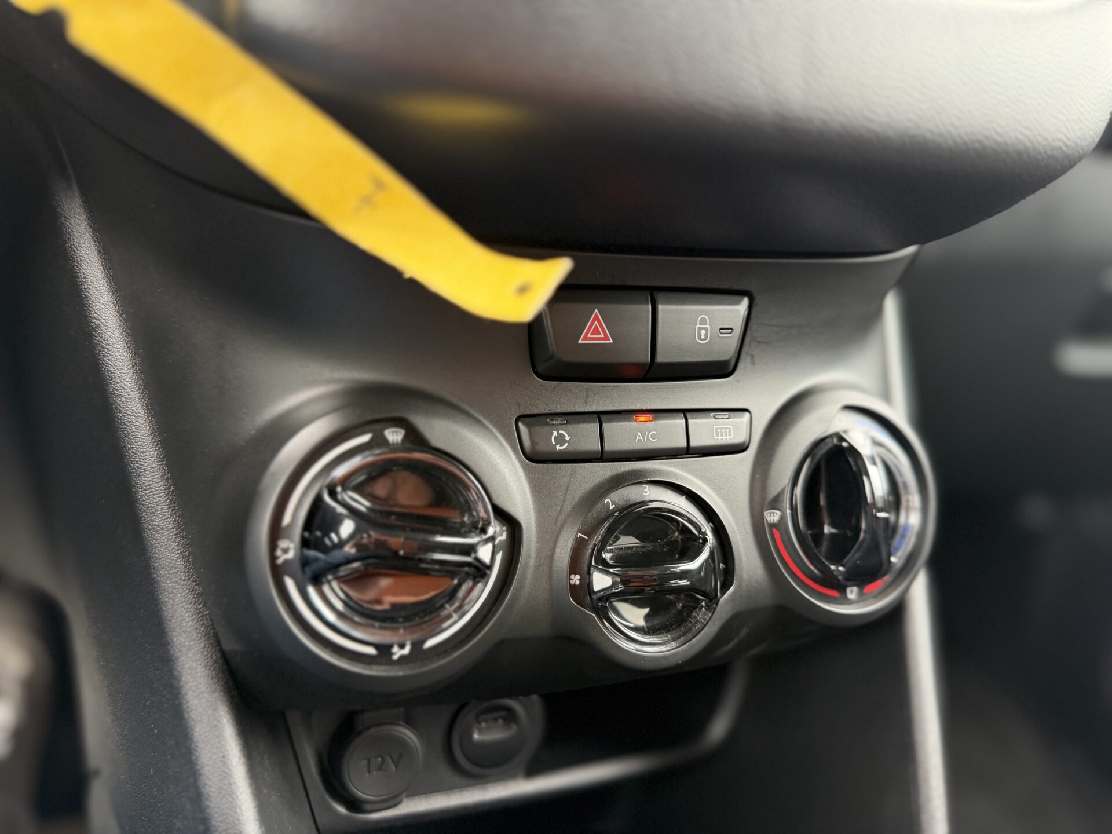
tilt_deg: -21.5
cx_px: 556
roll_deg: -3.7
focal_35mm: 24
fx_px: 771
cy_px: 417
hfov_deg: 71.6
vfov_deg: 56.8
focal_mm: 6.76
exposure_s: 1/50
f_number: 1.78
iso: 320
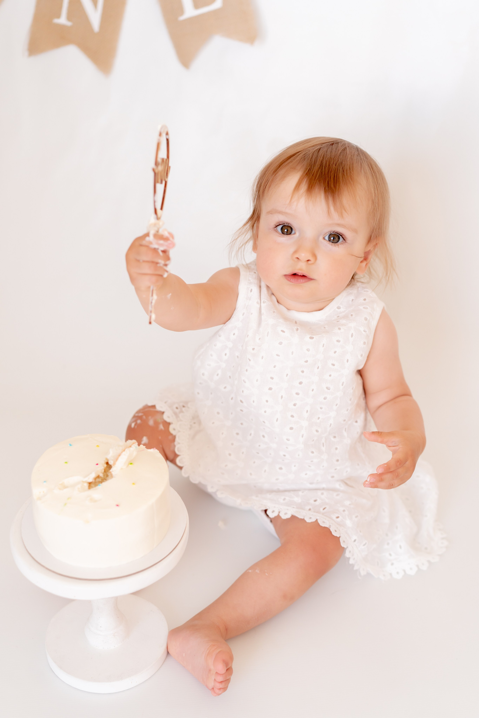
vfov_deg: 36.2
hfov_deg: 24.6
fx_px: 1098
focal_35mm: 55
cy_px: 359
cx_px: 240
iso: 400
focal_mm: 55
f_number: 2.8
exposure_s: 1/320
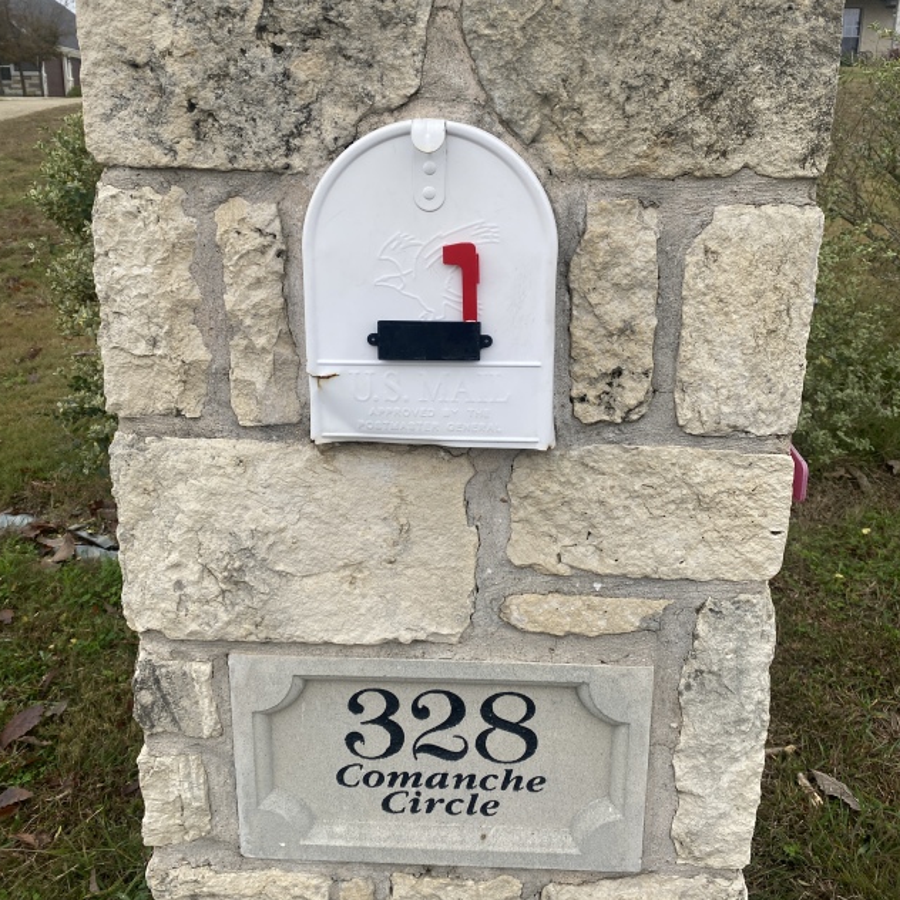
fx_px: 912
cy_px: 397
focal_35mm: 31
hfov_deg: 52.5
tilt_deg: -13.6
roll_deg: -0.2
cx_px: 451
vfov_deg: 52.4
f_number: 1.8
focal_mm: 4.25
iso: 32
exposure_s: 1/306
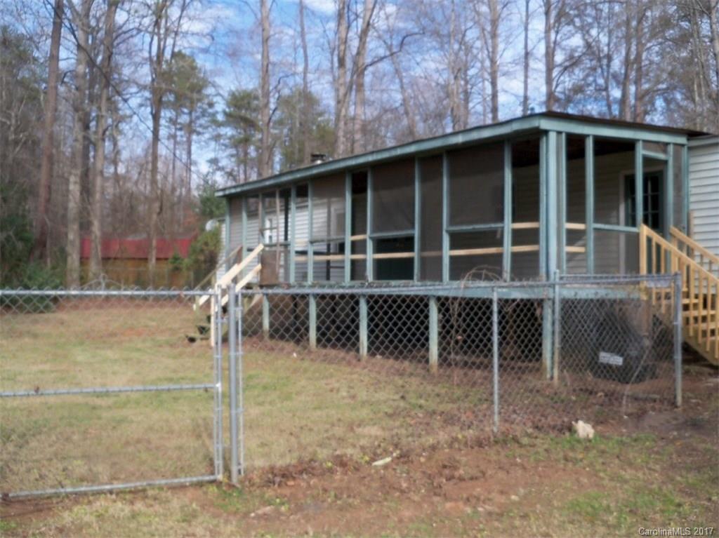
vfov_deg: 40.7
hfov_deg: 52.6
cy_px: 269
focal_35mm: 35
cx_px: 360
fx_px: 727
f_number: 3.5
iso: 80
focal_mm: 6.2
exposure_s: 1/400
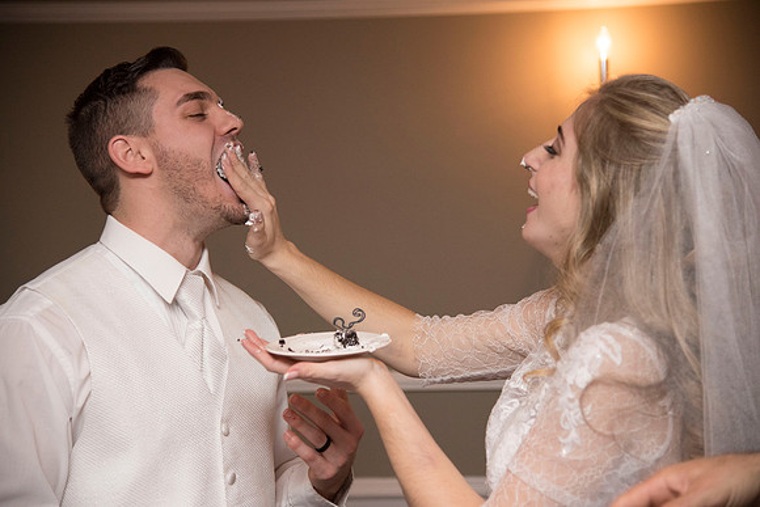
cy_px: 254
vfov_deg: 17.5
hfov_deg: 26.0
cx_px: 380
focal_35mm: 78
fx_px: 1647
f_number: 4
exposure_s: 1/200
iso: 2000
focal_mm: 78
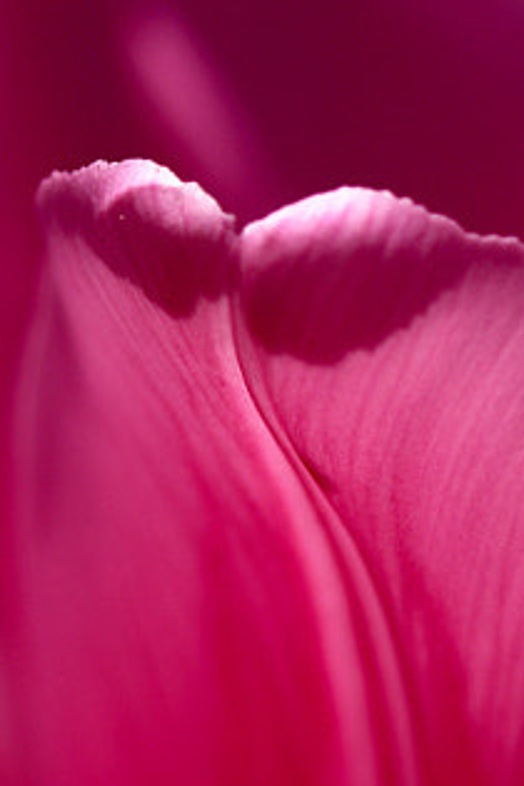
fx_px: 11658
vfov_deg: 3.9
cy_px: 504
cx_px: 739
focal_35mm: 534
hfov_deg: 2.6
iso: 64
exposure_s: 1/3200
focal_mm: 105
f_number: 3.5
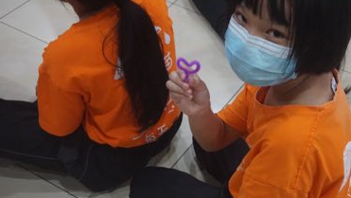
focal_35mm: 61
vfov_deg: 19.7
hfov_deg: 34.1
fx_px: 568
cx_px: 225
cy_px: 95
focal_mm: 30
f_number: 5
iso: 3200
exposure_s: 1/160
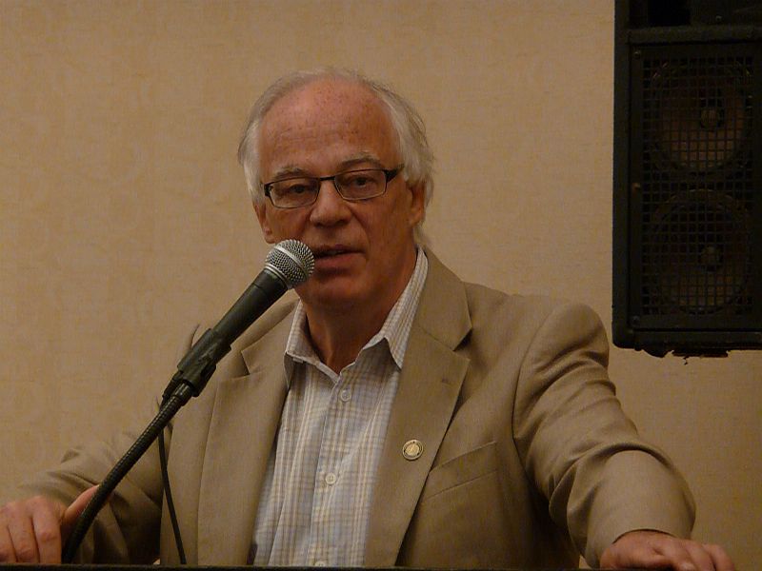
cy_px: 286
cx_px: 381
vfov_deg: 5.6
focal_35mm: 264
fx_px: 5811
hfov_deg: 7.5
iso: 800
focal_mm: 45.4
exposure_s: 1/30
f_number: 4.9
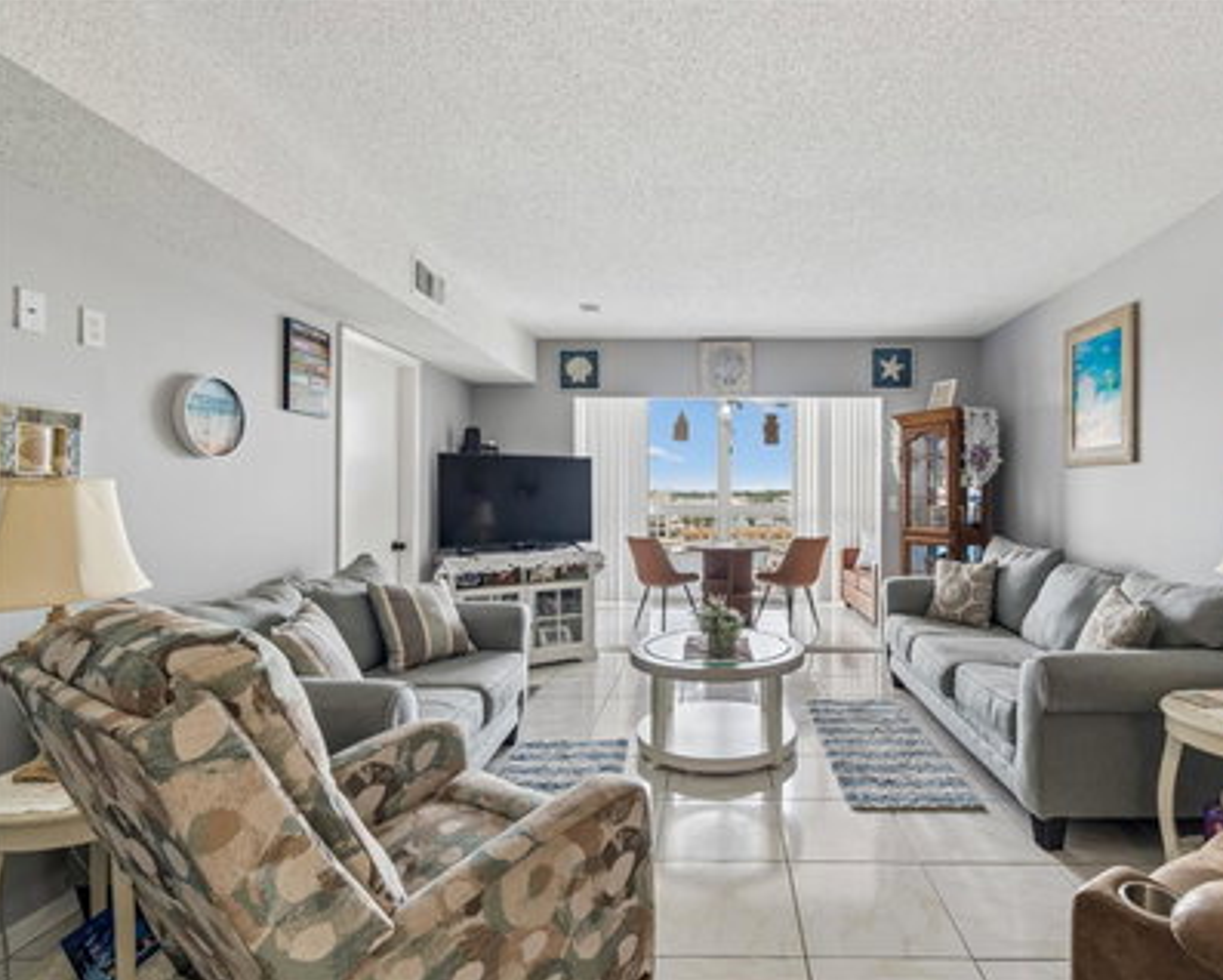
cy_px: 490
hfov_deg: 88.6
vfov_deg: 77.0
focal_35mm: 17
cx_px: 727
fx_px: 616
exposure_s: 1/6
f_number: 7.1
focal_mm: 10
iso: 100
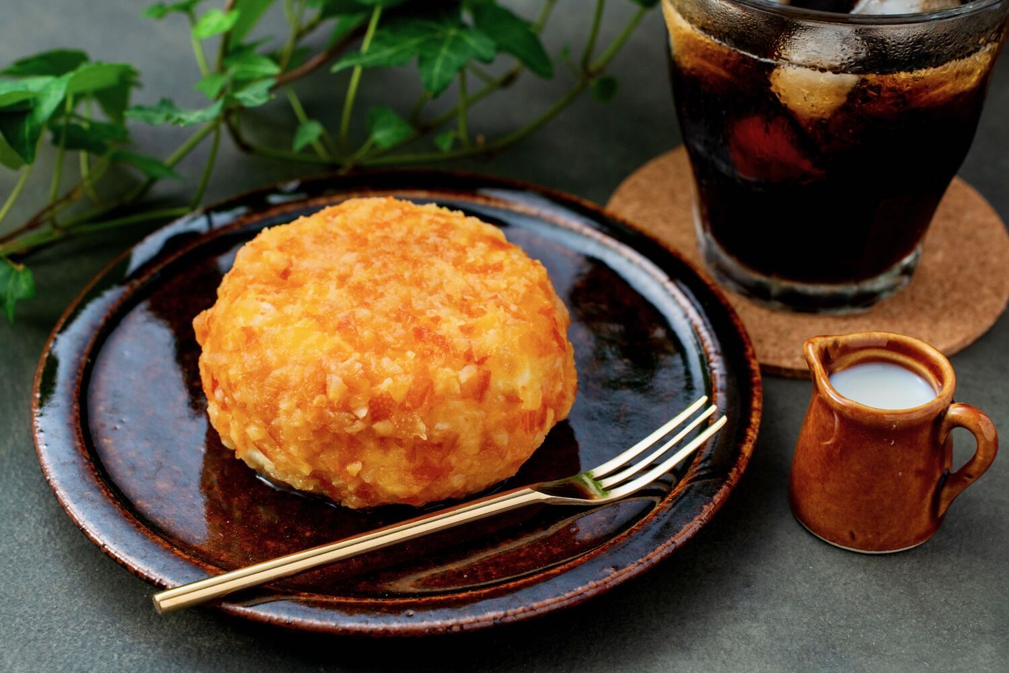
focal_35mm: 75
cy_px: 336
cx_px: 504
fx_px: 2102
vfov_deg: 18.2
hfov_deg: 27.0
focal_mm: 75
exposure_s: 1/100
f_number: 9
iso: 640
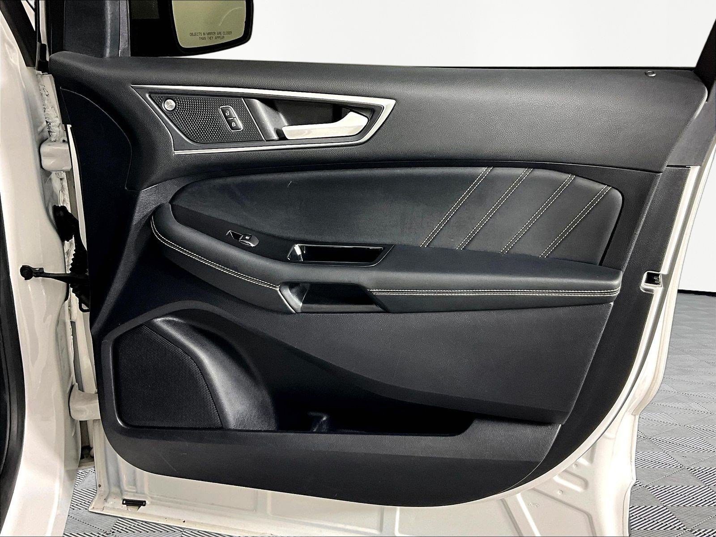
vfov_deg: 48.2
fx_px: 600
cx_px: 358
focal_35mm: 29
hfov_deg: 61.7
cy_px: 268
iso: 100
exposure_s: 1/60
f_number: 1.8
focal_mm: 3
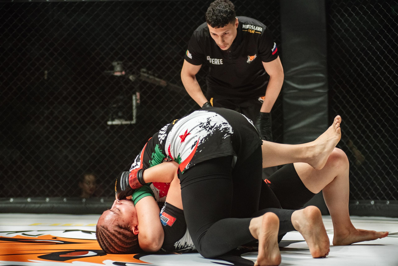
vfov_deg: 15.9
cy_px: 133
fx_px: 951
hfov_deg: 23.6
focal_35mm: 86
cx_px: 199
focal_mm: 86
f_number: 4
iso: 2000
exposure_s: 1/2000
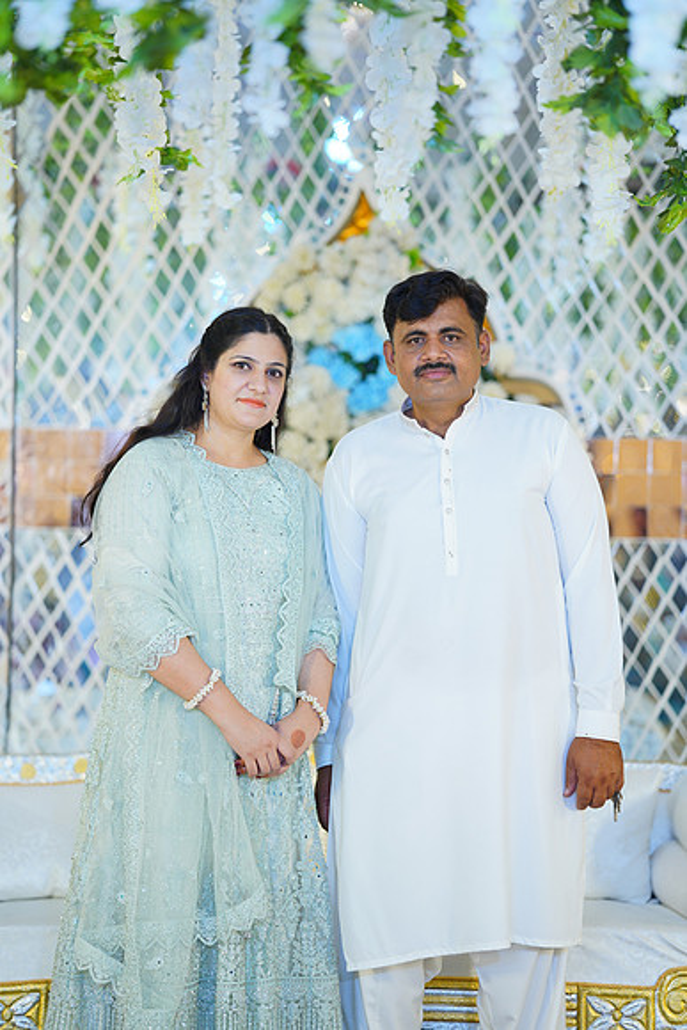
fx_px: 2431
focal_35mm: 85
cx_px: 344
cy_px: 515
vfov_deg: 23.9
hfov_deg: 16.1
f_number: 1.4
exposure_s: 1/160
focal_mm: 85
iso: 125
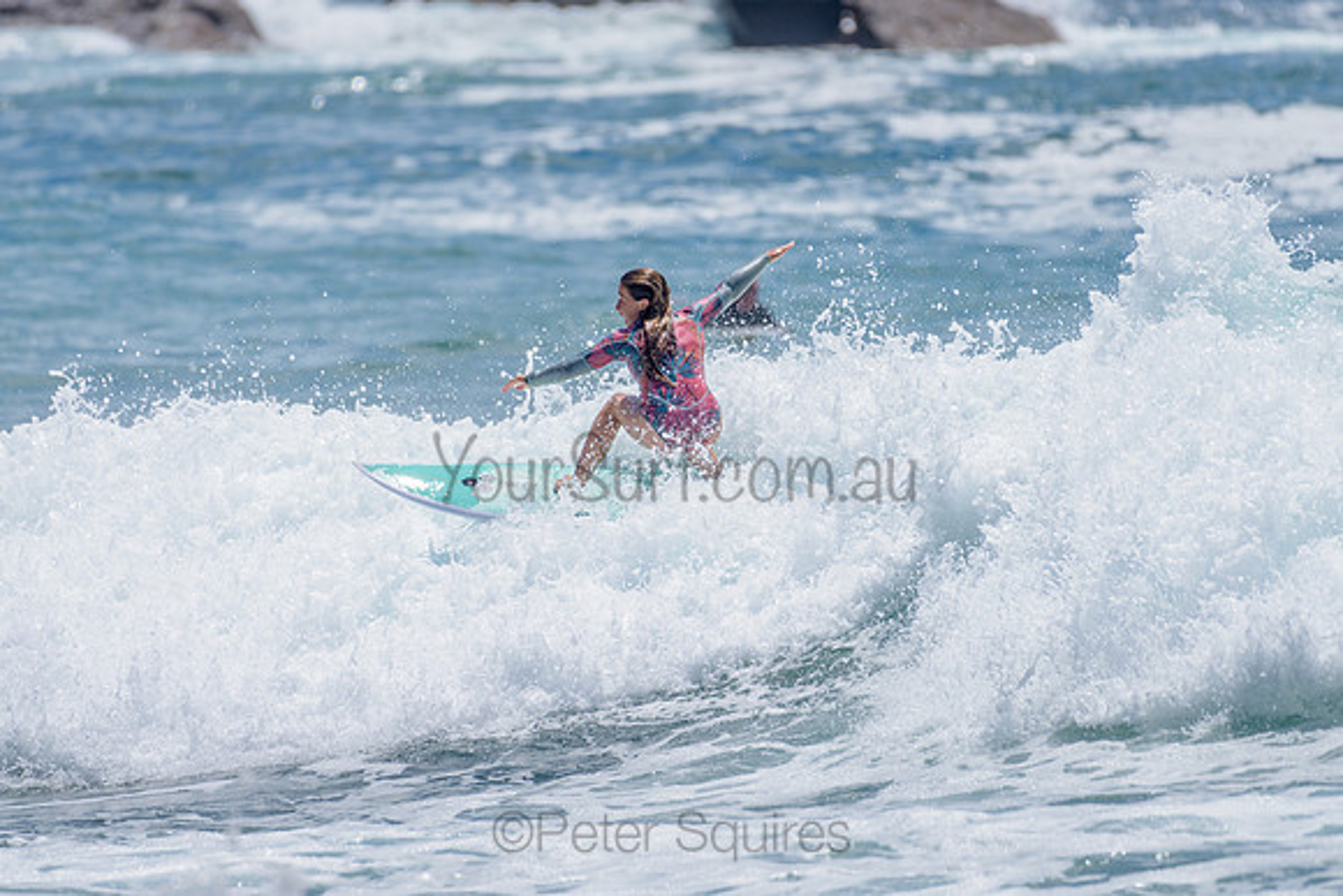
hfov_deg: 3.4
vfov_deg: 2.2
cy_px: 422
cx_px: 639
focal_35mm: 613
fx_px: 22876
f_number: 5.6
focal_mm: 500
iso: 125
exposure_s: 1/2000
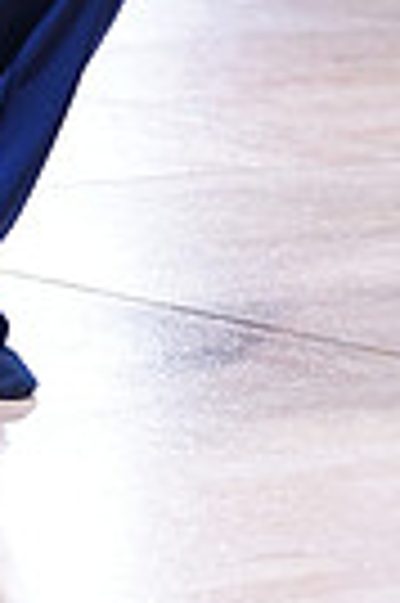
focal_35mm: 303
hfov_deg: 4.5
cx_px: -240
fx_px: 5063
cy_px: -472
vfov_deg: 6.7
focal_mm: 70
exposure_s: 1/500
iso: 1250
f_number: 2.8
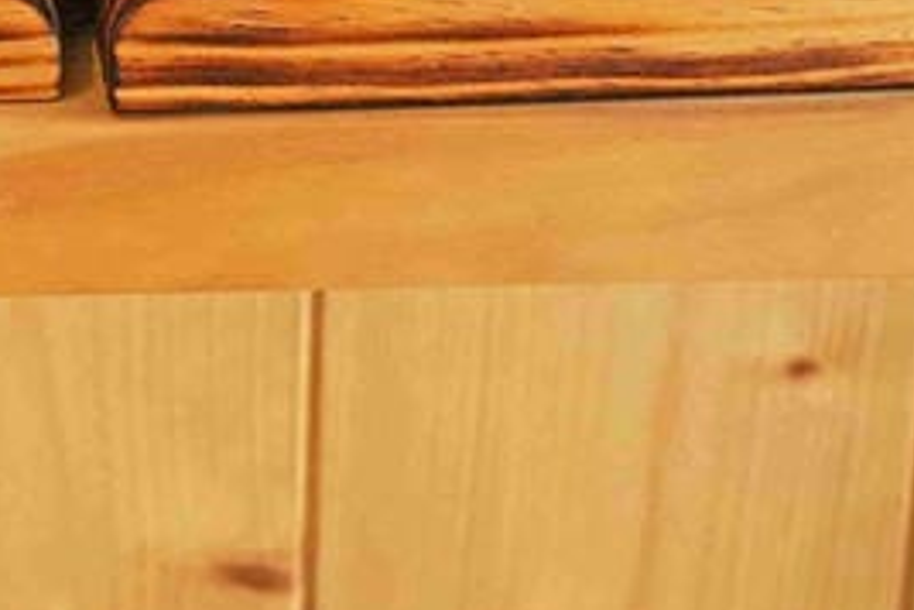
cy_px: -384
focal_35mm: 126
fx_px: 3199
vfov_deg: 10.4
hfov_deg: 15.9
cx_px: -17
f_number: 3.2
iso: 1600
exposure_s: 1/1250
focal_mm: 28
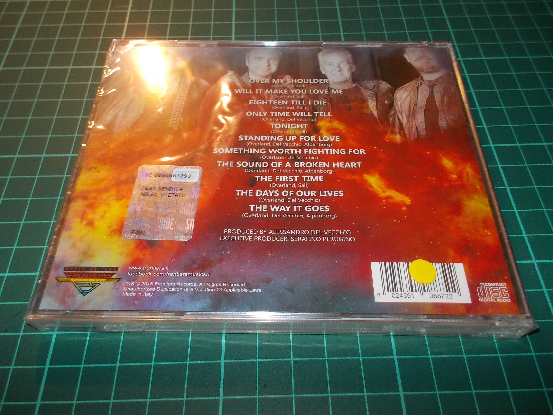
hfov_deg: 61.7
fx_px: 463
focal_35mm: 29
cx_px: 276
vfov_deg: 48.2
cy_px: 208
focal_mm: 4.1
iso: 200
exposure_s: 1/30
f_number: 3.3
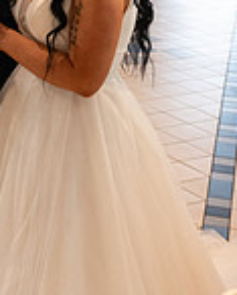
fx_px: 1042
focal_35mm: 119
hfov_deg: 12.2
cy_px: -41
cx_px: -150
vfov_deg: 15.6
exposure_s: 1/160
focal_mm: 32
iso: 800
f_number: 3.5
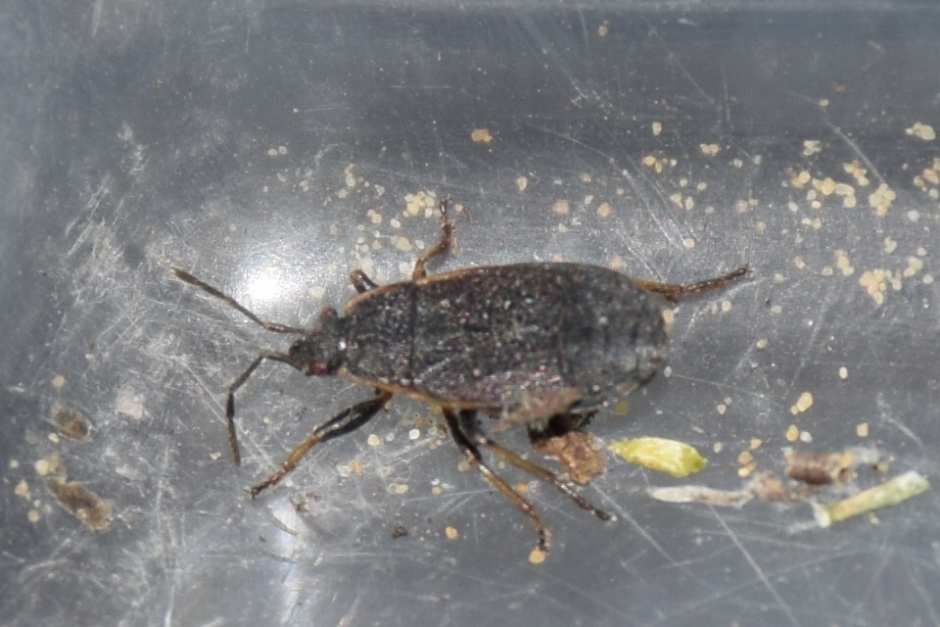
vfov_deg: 6.5
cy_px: 314
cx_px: 470
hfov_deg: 9.8
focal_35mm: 210
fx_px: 5483
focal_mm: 140
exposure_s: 1/60
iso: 100
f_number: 8
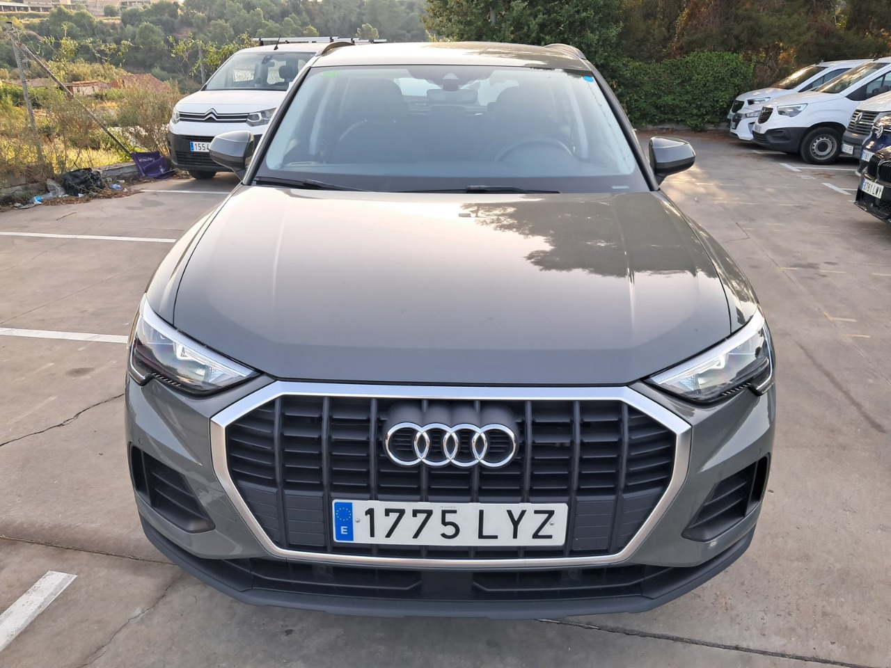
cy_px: 334
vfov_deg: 51.4
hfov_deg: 65.3
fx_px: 695
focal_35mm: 27
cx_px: 446
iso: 50
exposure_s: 1/103
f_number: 1.8
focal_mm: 4
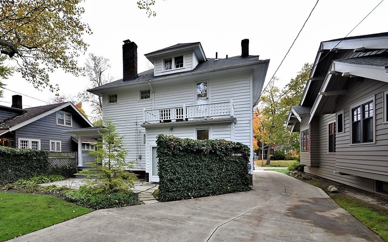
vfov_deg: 64.2
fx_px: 190
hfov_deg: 90.6
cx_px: 168
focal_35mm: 18
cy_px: 149
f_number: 11
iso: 200
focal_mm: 10
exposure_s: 1/25
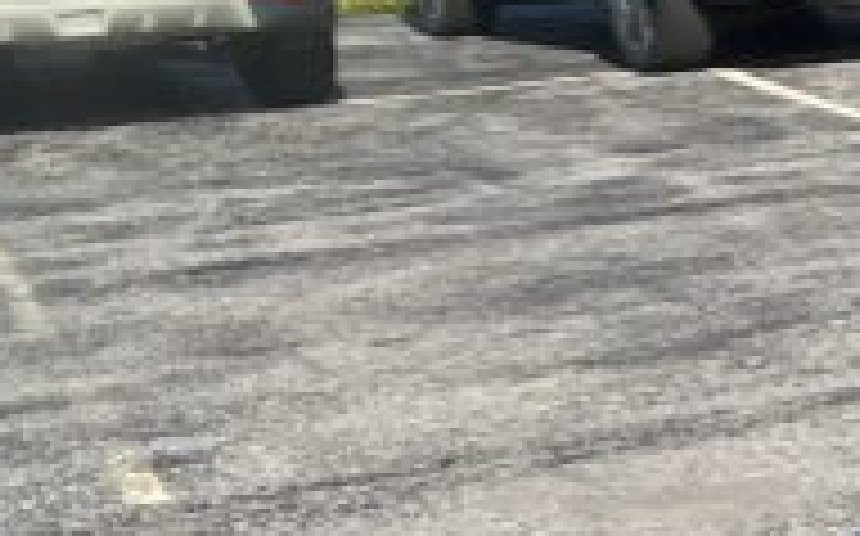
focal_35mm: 148
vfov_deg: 8.8
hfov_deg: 11.5
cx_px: 2103
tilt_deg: -11.0
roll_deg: -1.3
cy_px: 230
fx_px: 3466
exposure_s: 1/2695
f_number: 1.5
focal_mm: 5.7
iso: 50
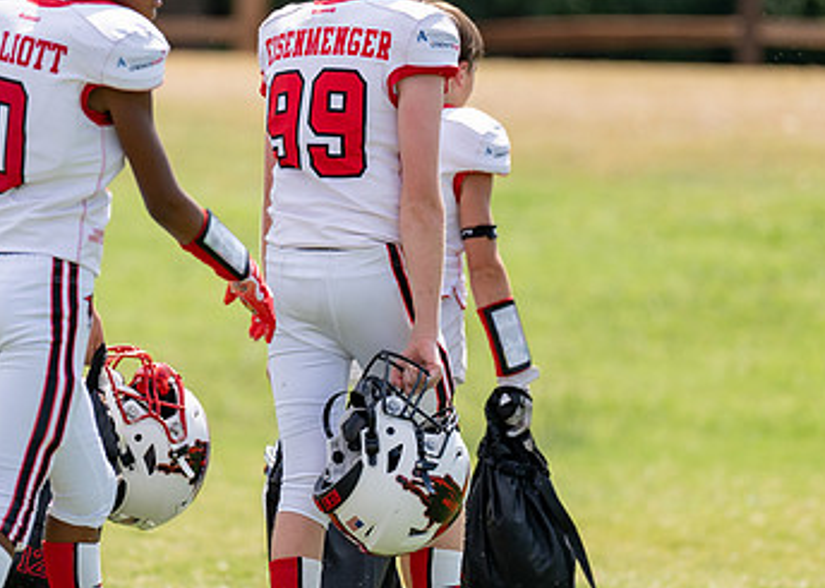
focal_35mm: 447
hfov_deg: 4.5
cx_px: 297
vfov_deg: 3.2
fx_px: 10463
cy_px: 310
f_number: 2.8
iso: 200
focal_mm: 200
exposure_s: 1/2500
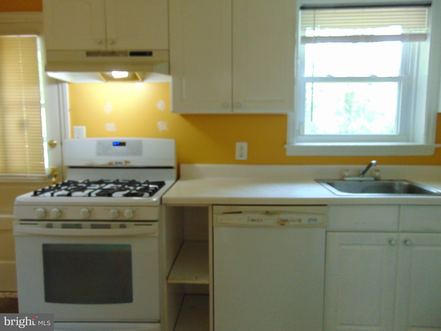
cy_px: 166
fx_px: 318
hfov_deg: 69.4
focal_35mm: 25
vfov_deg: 54.9
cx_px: 220
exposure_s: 1/30
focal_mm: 4.5
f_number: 3
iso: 250
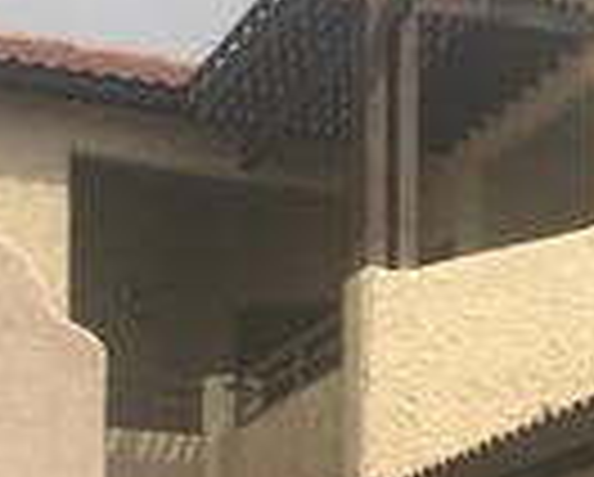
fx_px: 2518
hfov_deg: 13.0
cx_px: 796
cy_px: 812
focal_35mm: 143
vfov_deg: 10.3
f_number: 2.2
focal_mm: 4.15
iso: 25
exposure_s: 1/2079
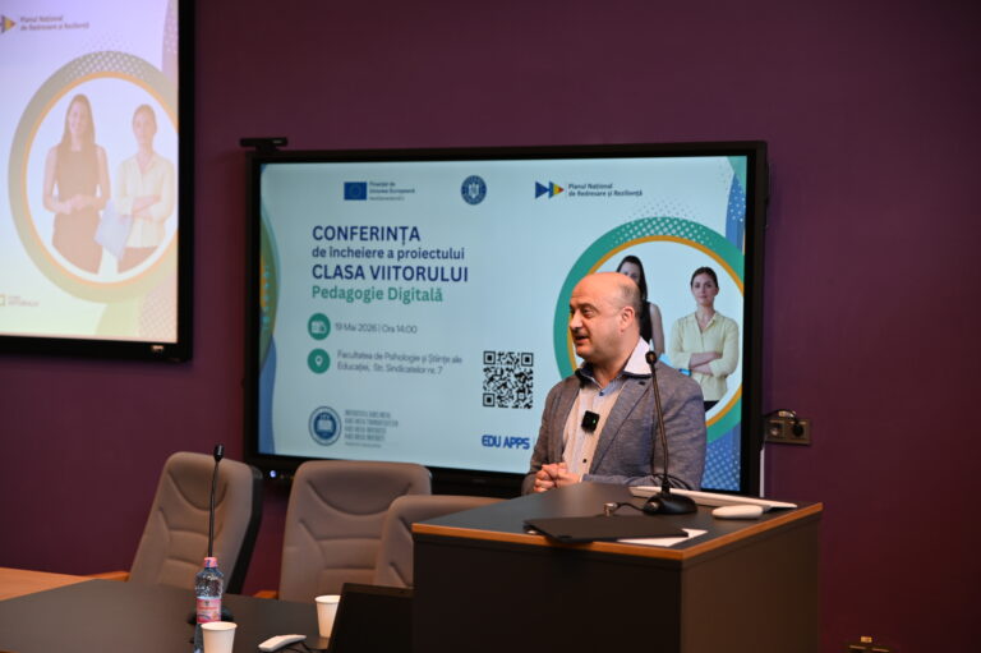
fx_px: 1906
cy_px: 326
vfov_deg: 19.4
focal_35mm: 70
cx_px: 490
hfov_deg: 28.9
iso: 400
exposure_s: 1/160
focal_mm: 70
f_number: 2.8
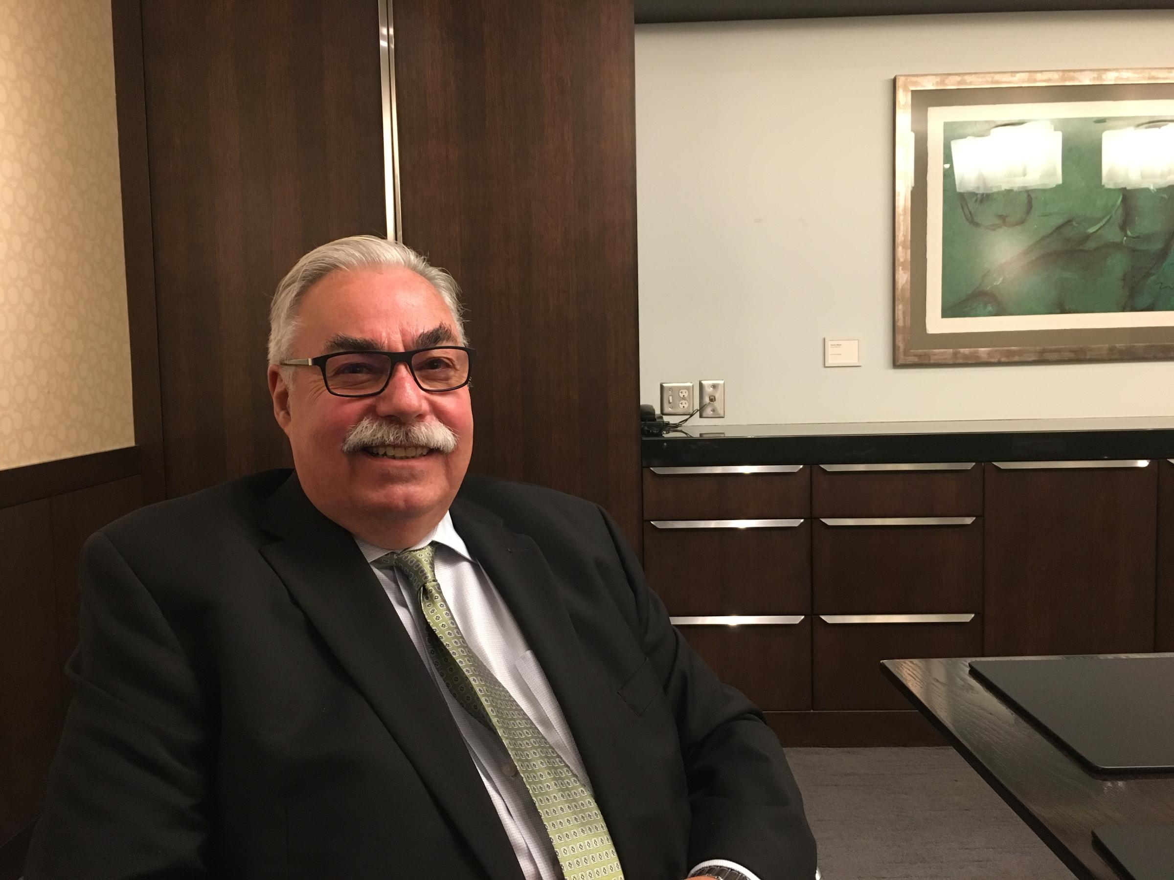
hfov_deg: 61.7
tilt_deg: -4.0
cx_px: 587
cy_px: 440
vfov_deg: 48.2
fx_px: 984
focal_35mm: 29
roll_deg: +0.7
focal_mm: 4.15
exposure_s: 1/24
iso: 200
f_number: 2.2
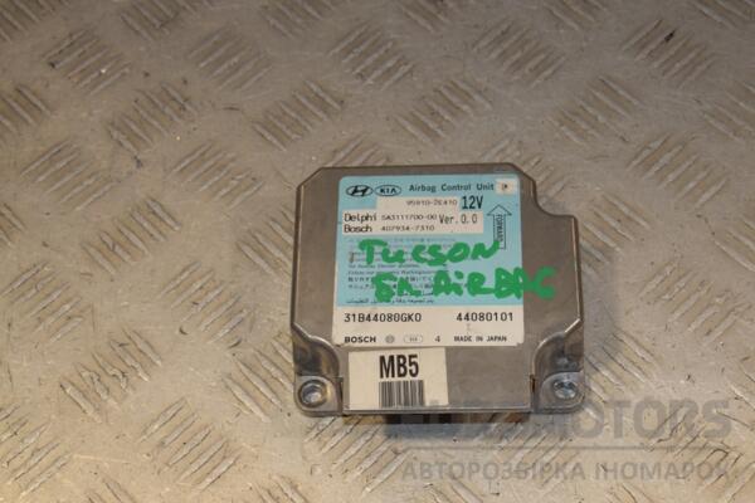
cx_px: 378
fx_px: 1573
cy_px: 252
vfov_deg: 18.2
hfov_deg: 27.0
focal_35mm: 75
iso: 800
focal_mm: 50
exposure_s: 1/200
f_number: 10
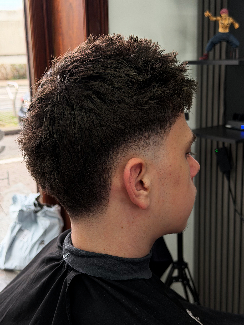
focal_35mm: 48
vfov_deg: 39.7
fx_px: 451
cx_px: 122
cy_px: 162
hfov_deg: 30.3
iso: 100
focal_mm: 6.8
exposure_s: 1/112
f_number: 1.8
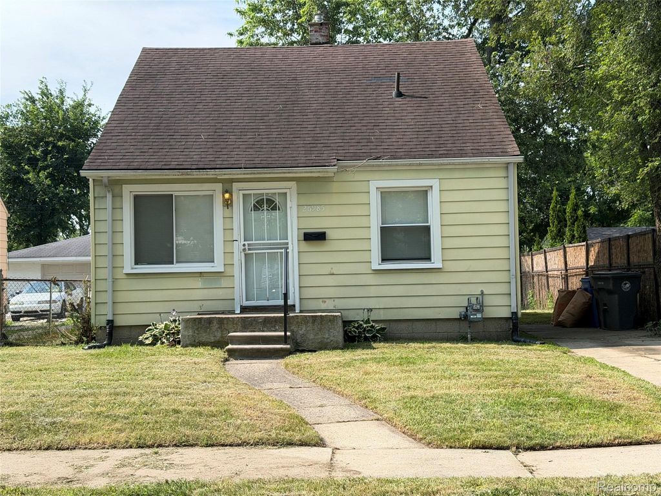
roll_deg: +0.2
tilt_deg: +2.5
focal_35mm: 48
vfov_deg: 30.3
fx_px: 917
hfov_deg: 39.7
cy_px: 248
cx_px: 330
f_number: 1.78
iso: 100
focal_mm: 6.76
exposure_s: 1/2494
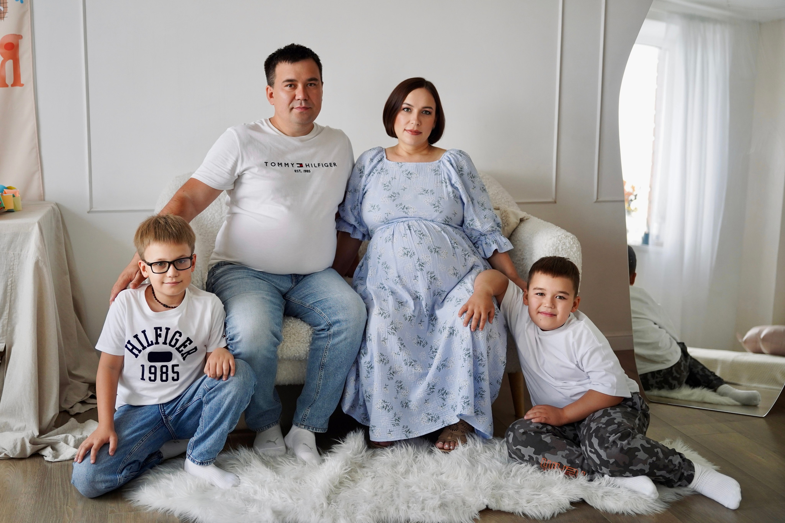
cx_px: 392
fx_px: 822
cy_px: 262
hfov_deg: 51.1
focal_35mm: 38
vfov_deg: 35.3
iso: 800
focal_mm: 37.7
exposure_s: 1/160
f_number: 2.8
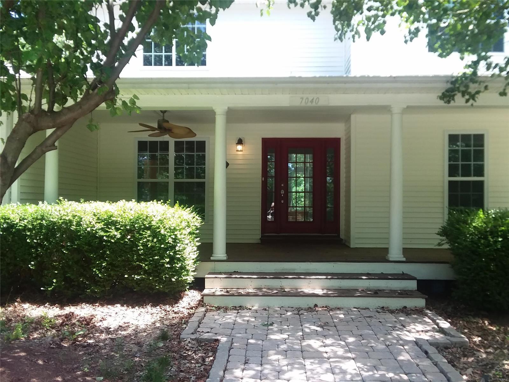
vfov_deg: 48.2
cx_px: 254
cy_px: 191
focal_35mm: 29
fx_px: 426
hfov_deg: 61.7
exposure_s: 1/133
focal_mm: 2.47
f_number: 1.9
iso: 40
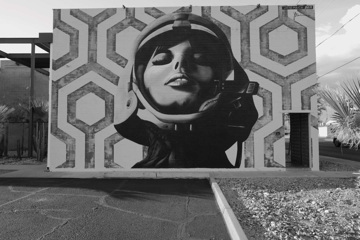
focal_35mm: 28
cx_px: 180
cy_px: 120
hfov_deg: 65.5
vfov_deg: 46.4
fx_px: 280
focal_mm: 28
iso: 100
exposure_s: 1/160
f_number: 5.6
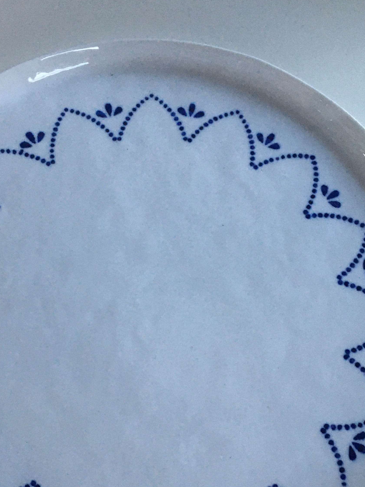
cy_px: 309
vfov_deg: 36.6
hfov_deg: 27.8
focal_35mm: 52
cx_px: 110
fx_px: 731
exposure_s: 1/20
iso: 200
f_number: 2.2
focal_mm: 4.15
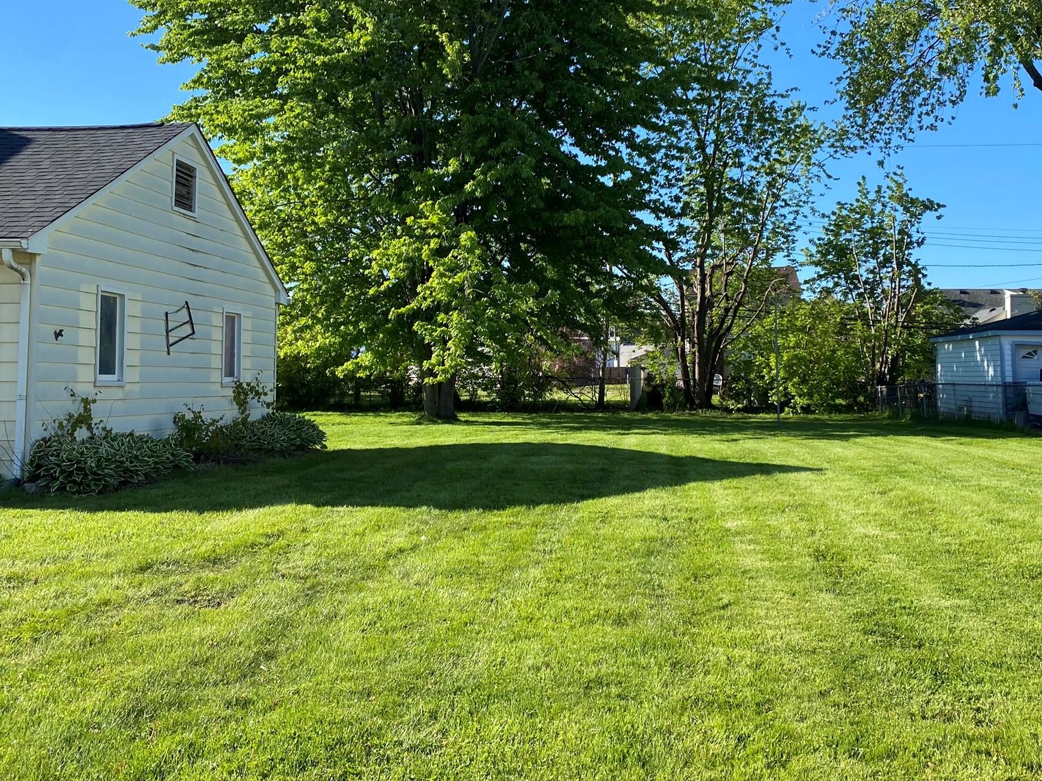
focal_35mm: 35
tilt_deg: +0.1
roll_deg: -0.5
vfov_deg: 40.6
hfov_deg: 52.4
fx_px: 1054
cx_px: 594
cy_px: 344
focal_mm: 4.25
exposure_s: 1/1272
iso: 32
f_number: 1.8
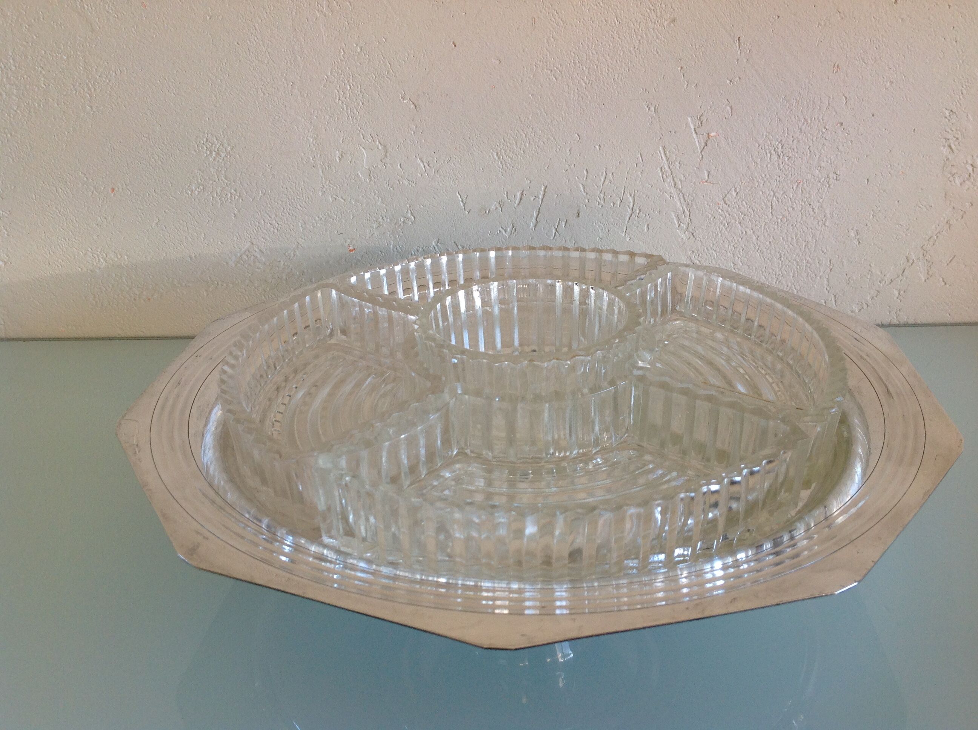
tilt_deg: -24.8
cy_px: 365
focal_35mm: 35
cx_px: 489
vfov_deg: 40.6
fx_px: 987
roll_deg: +2.1
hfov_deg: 52.7
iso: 64
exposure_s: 1/40
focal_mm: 4.28
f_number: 2.4
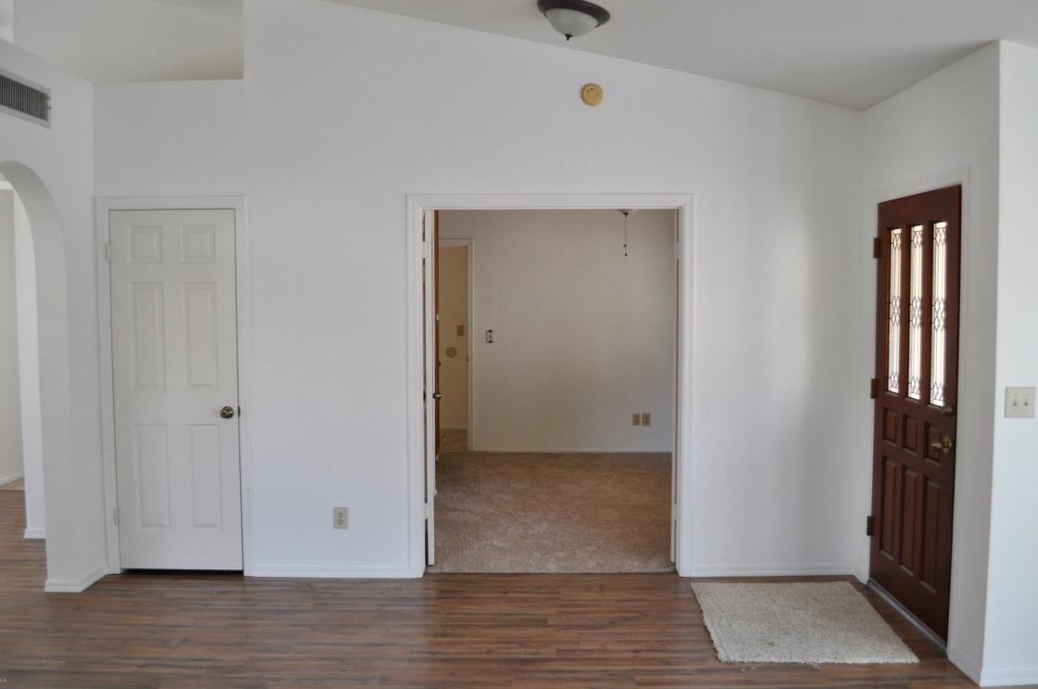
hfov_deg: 60.3
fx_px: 893
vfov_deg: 42.2
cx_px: 514
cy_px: 346
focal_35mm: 31
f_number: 5
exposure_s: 1/100
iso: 400
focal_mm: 20
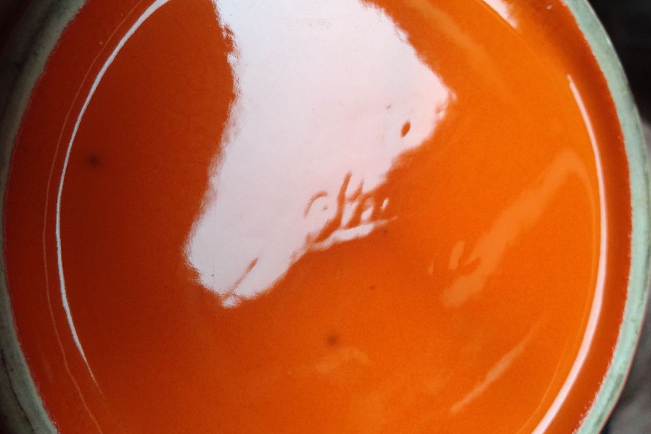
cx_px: 329
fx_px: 669
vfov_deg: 36.0
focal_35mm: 37
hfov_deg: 51.9
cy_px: 212
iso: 100
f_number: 2.4
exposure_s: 1/15
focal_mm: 4.28
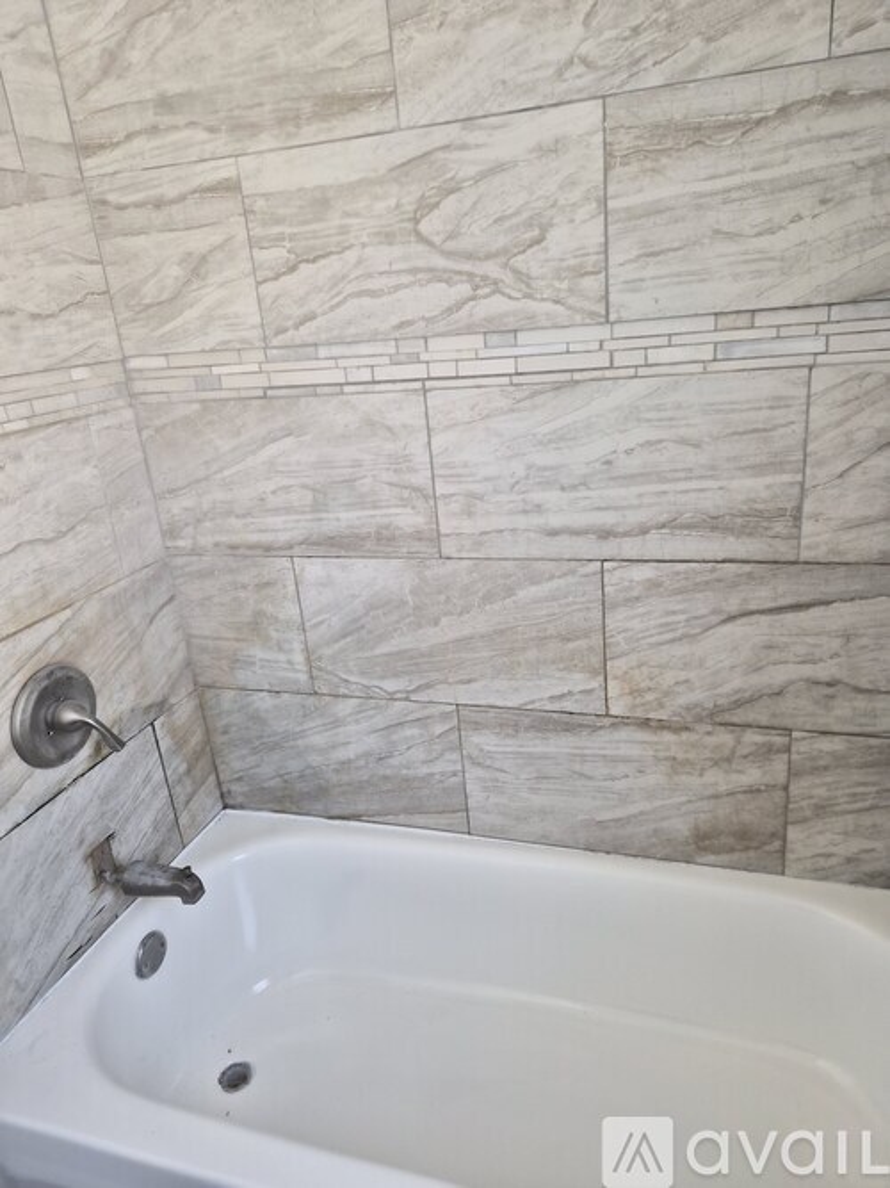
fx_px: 789
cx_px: 445
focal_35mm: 23
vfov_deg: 73.9
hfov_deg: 58.9
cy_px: 594
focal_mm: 5.4
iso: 250
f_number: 1.8
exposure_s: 1/120
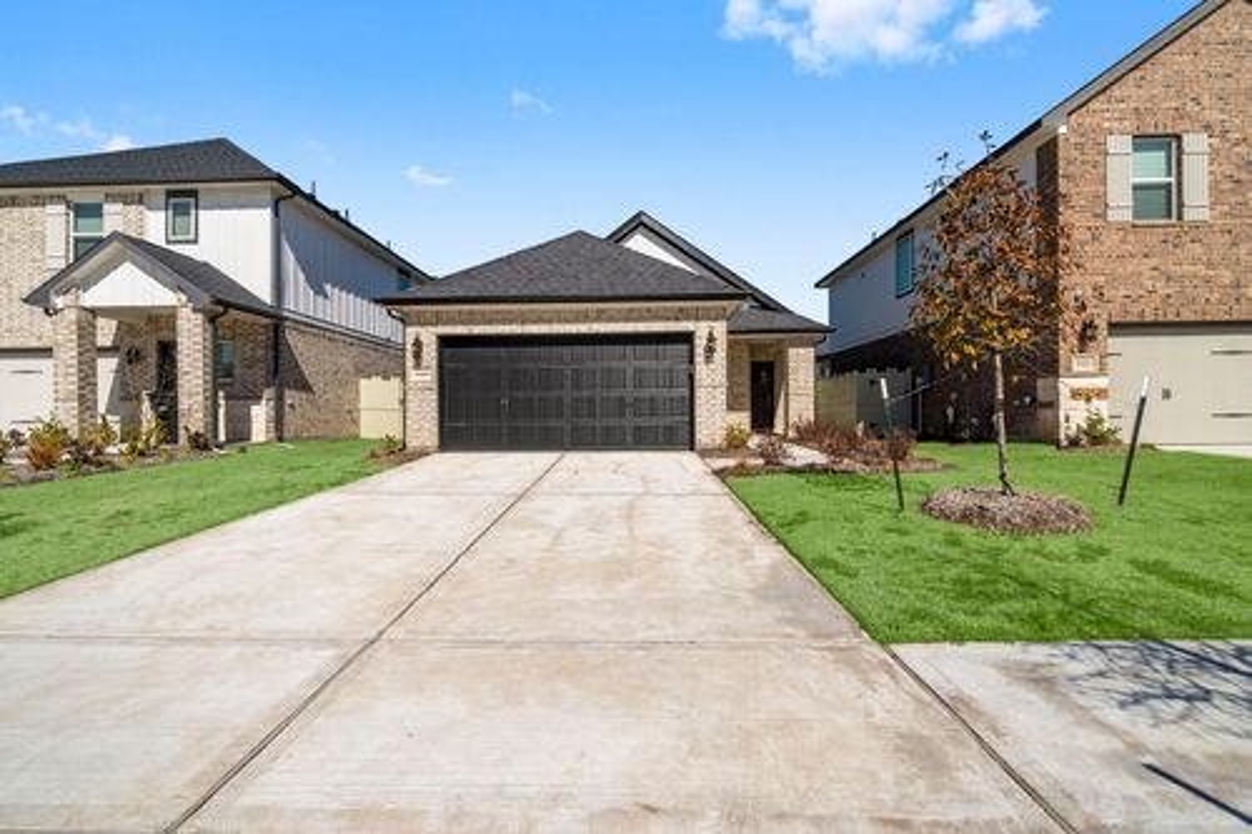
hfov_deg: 100.4
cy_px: 417
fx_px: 521
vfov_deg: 77.3
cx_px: 626
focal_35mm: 15
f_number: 10
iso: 800
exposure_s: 1/200
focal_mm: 10
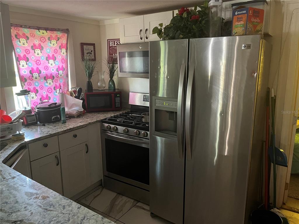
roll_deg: +0.3
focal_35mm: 26
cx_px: 150
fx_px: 225
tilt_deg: -12.2
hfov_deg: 67.3
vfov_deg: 53.1
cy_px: 112
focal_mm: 5.1
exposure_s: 1/40
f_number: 1.6
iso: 640
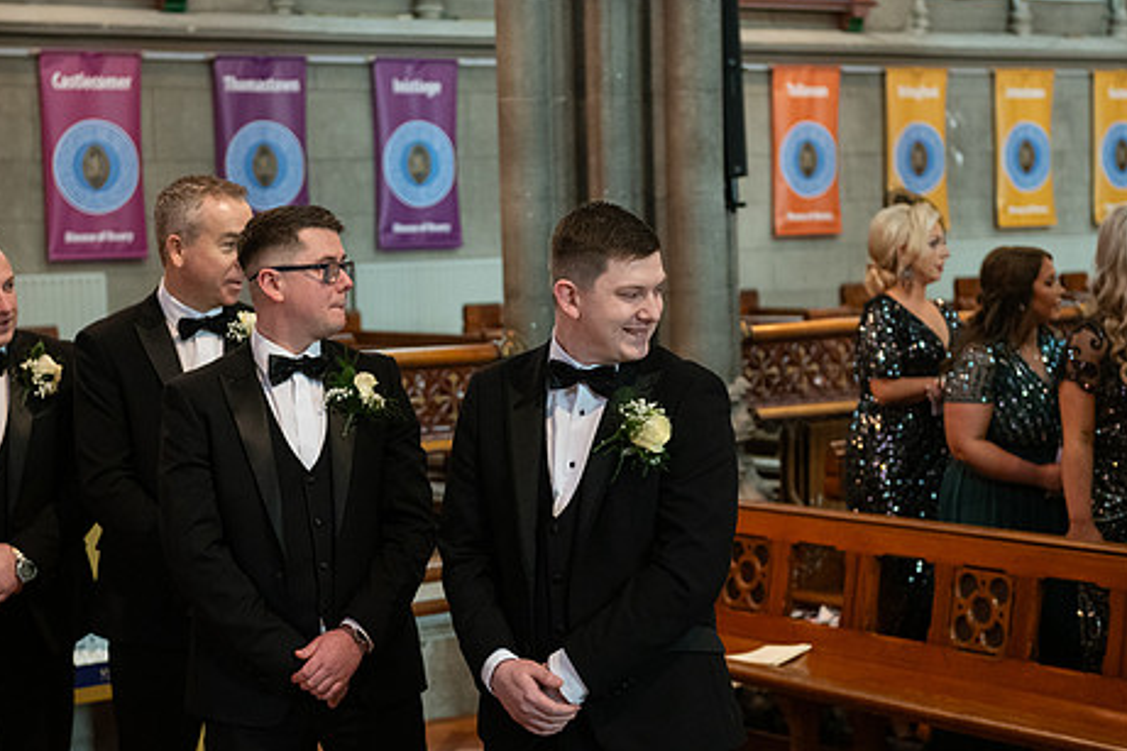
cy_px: 385
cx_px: 479
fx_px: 2284
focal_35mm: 73
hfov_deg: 27.7
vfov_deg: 18.7
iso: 1250
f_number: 3.5
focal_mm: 58
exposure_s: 1/160
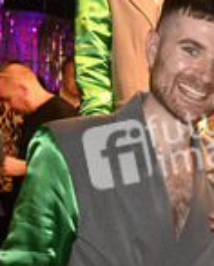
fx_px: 845
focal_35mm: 107
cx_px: 229
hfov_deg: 14.1
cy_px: 237
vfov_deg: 17.7
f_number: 5.6
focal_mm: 42
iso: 2000
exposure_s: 1/60
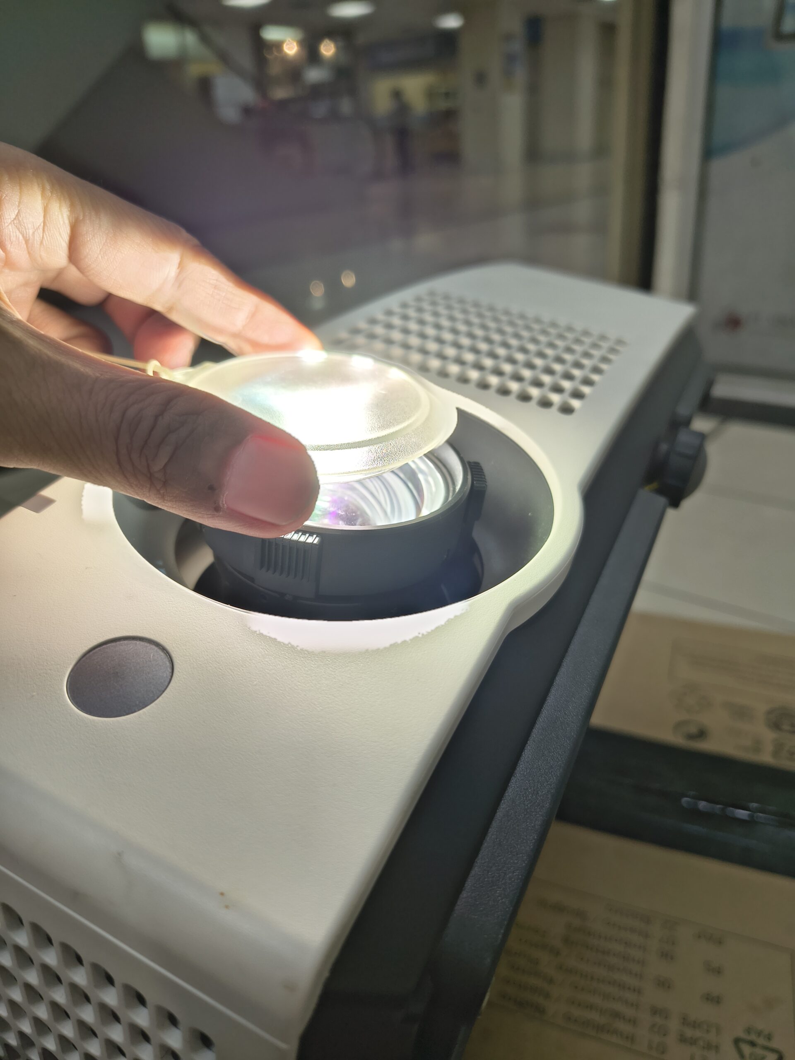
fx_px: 735
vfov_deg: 71.6
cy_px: 530
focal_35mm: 24
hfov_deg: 56.8
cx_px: 398
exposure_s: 1/100
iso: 169
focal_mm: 5.56
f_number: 1.8
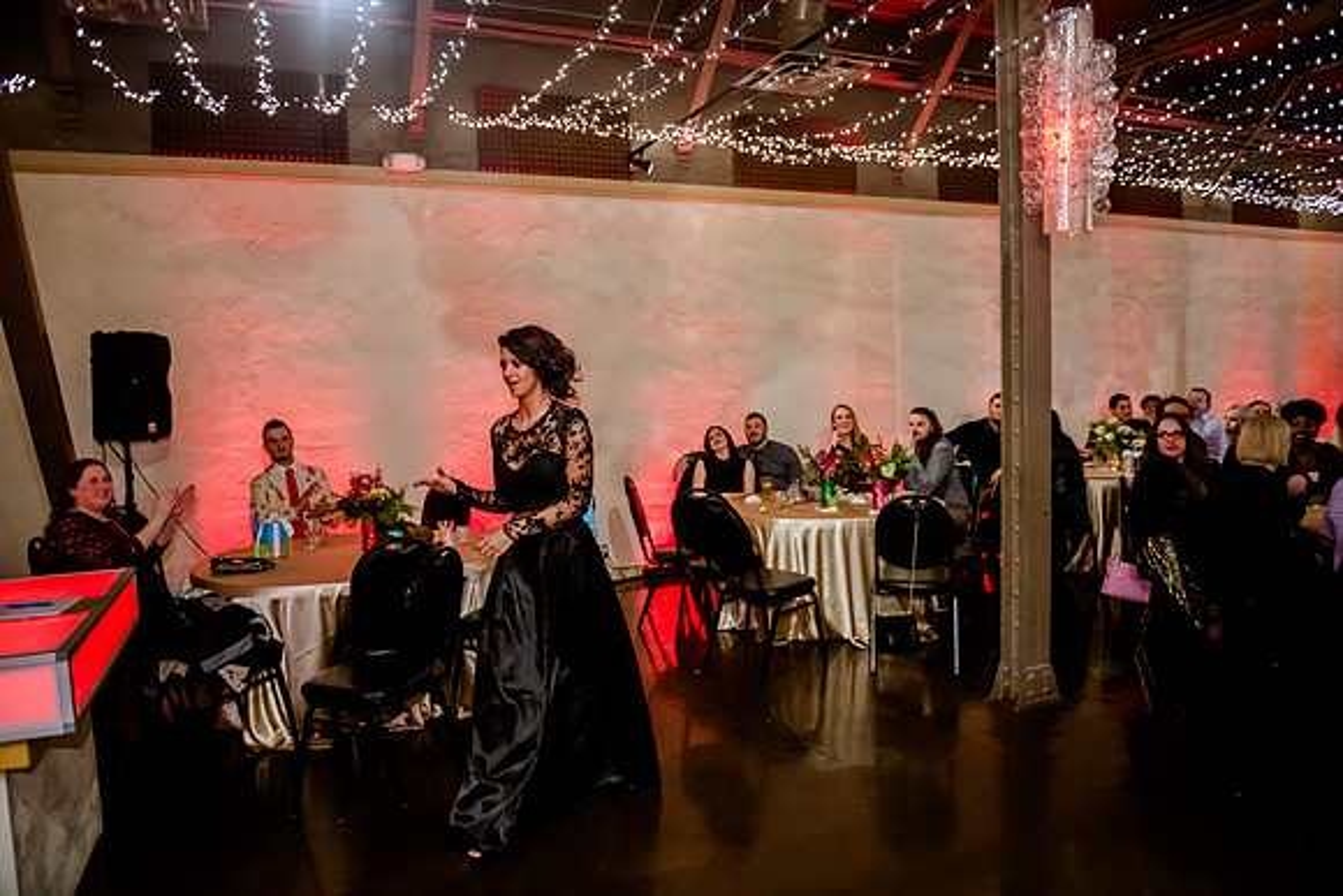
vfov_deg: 53.2
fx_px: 896
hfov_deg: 73.7
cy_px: 448
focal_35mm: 24
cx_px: 672
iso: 5000
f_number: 2.8
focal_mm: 24
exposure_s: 1/200
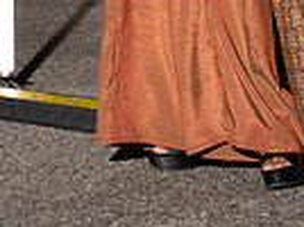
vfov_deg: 5.0
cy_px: -234
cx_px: 158
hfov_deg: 6.8
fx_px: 2551
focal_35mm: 291
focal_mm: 90
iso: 1000
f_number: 6.3
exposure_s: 1/200
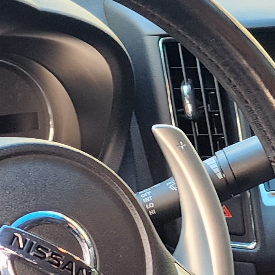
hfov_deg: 14.0
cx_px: 198
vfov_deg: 14.0
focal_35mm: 124
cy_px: 70
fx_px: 1115
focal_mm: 6.4
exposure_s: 1/180
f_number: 1.8
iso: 250
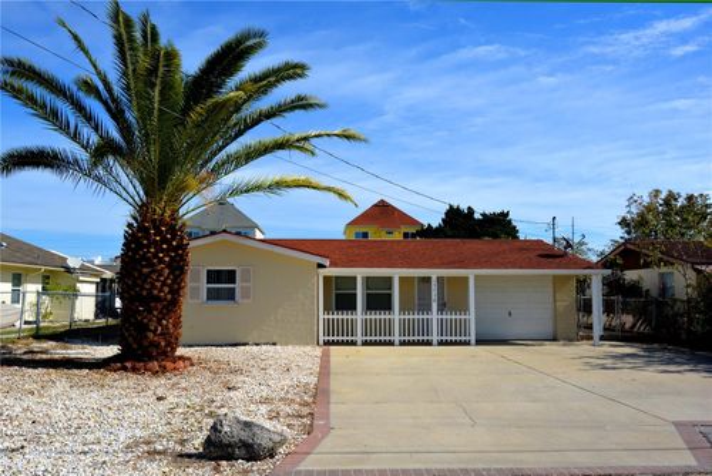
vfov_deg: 43.7
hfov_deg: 61.9
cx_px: 356
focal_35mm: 30
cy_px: 238
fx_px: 594
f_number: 9
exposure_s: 1/320
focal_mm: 20
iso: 100
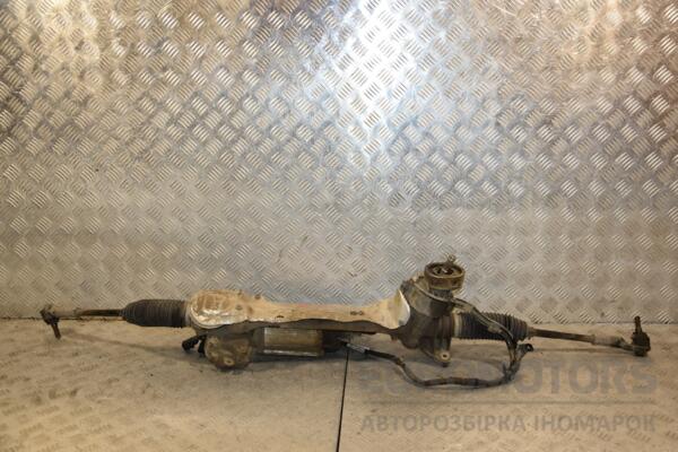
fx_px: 678
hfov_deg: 53.1
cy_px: 226
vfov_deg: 36.9
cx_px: 339
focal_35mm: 36
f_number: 5
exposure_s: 1/200
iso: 800
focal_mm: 24
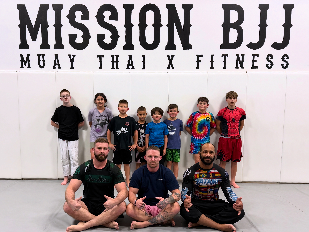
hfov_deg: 71.6
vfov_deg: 56.8
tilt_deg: -7.1
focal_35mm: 24
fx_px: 214
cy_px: 116
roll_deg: +1.5
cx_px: 154
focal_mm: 6.76
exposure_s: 1/60
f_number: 1.78
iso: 125
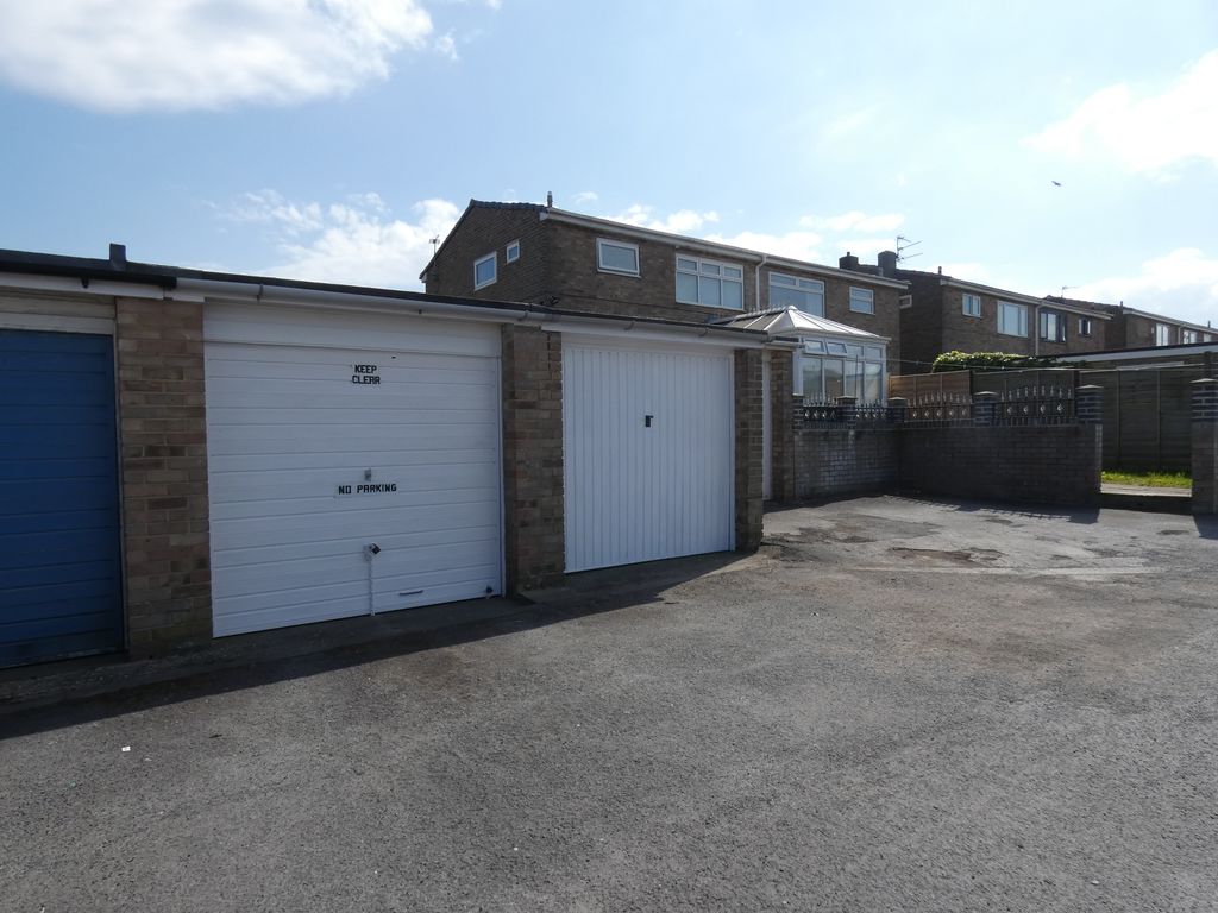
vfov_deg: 66.0
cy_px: 456
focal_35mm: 20
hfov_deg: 81.7
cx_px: 609
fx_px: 704
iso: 80
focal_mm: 3.6
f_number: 4
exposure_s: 1/1000
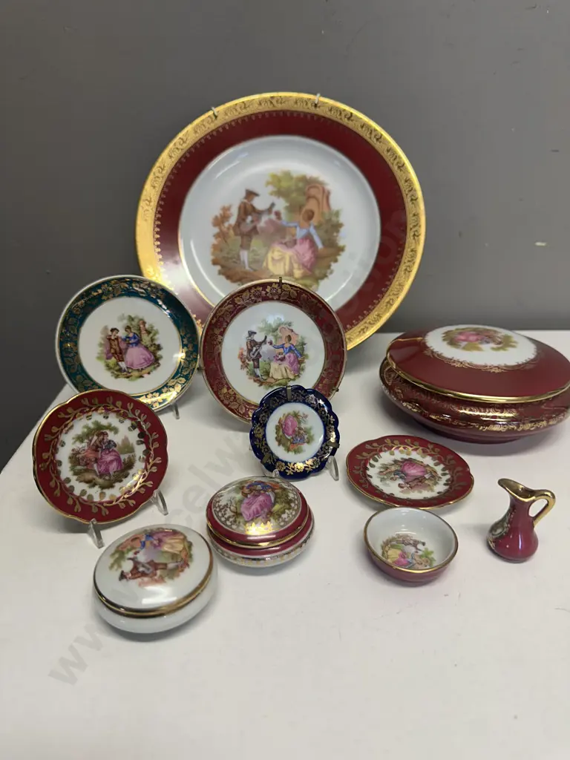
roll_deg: +0.4
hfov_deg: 56.8
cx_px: 285
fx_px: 527
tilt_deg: -26.4
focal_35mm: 24
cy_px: 380
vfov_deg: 71.6
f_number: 1.78
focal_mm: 6.86
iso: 80
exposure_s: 1/100
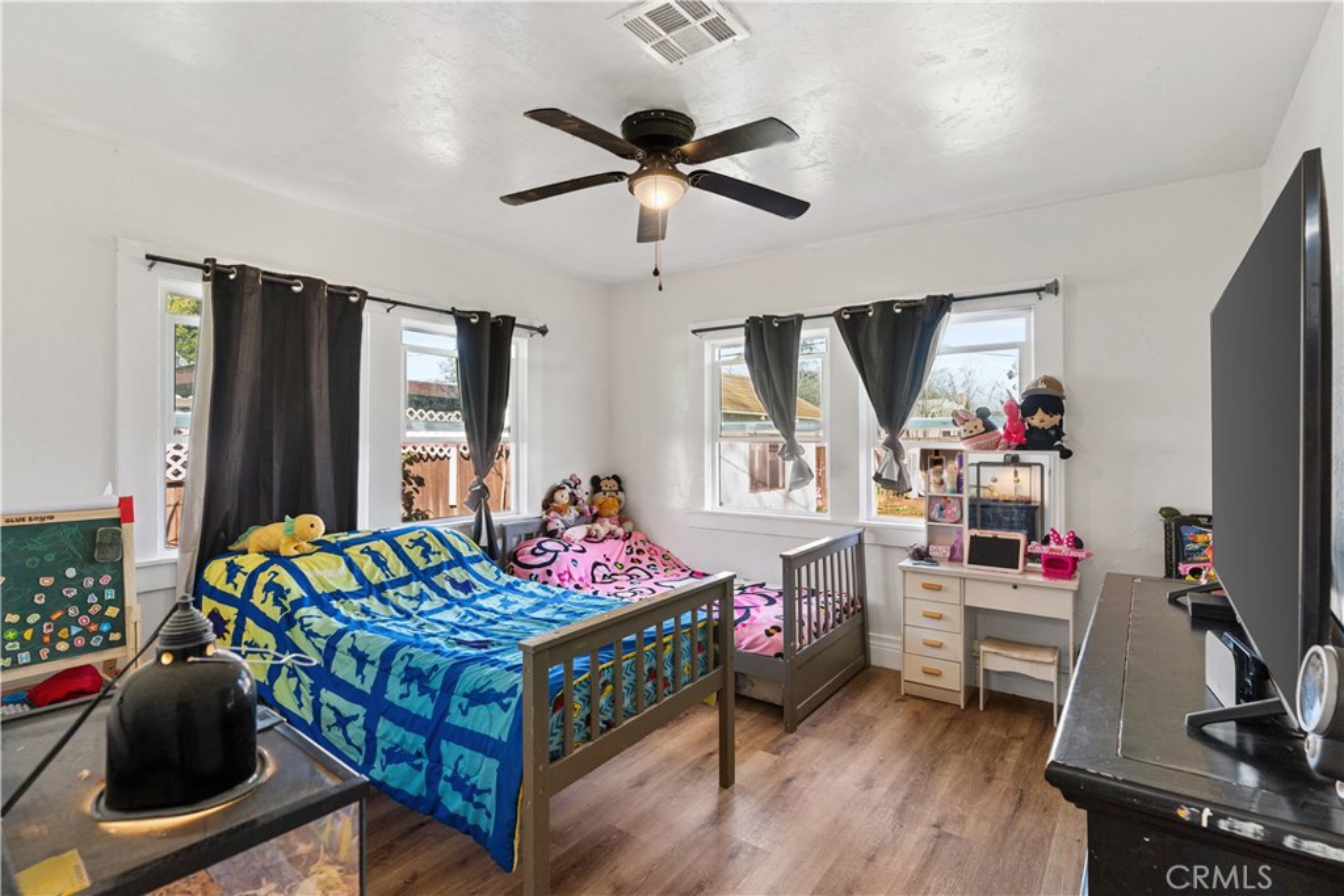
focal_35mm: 17
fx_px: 635
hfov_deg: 93.3
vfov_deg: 70.5
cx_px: 672
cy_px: 448
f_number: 5.6
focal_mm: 17
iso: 400
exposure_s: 1/15
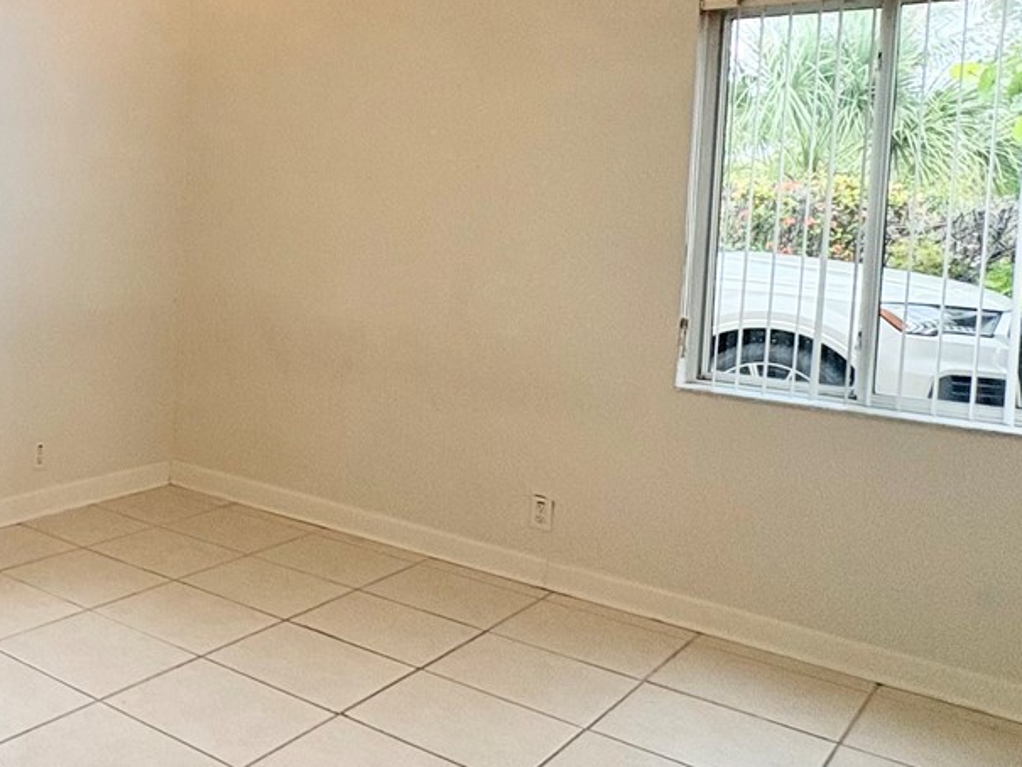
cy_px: 248
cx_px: -19
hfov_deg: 42.6
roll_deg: -1.1
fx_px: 1093
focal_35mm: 37
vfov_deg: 38.2
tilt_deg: -2.8
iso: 100
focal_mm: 2.22
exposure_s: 1/121
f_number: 2.2
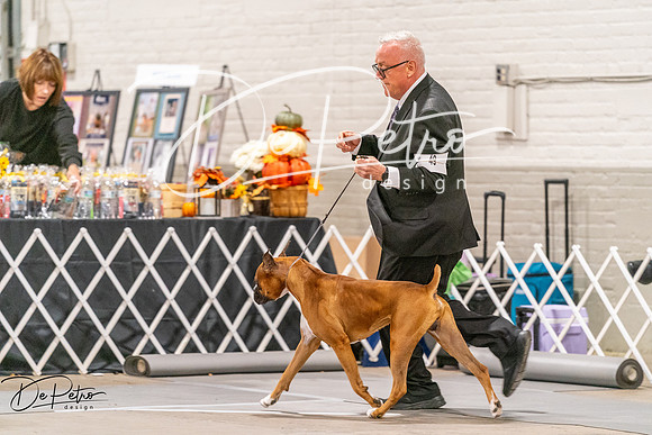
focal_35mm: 198
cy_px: 218
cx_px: 326
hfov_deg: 10.4
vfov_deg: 6.9
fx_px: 3587
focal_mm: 198
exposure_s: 1/250
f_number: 3.2
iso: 6400
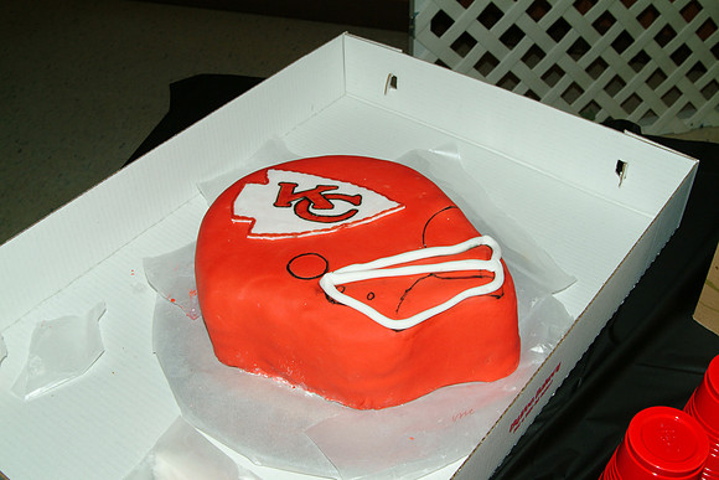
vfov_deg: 31.9
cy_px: 240
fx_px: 839
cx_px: 360
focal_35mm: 42
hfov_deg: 46.4
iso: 400
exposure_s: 1/125
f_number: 11
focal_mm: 28
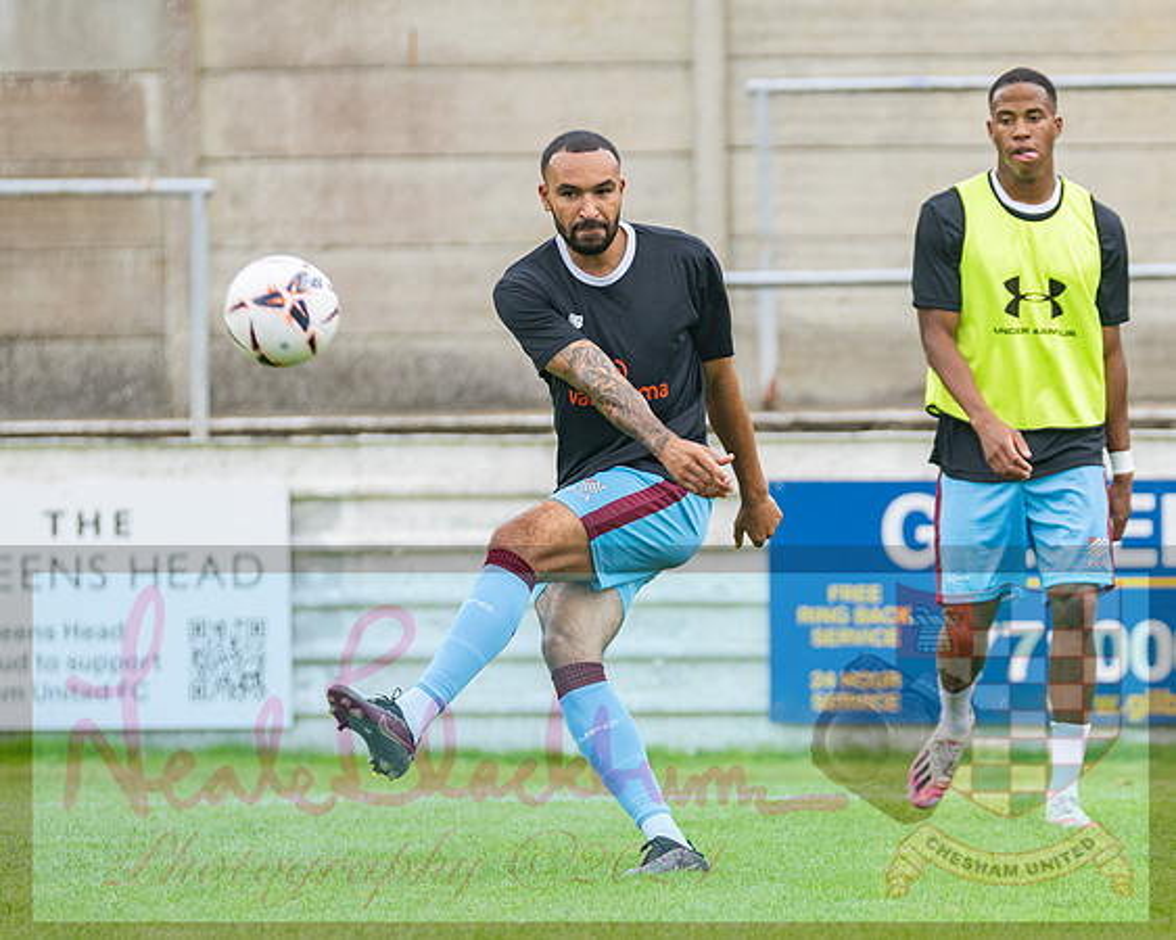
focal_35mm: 451
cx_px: 824
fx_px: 15685
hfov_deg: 4.3
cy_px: 534
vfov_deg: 3.4
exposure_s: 1/1250
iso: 400
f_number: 2.8
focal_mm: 220
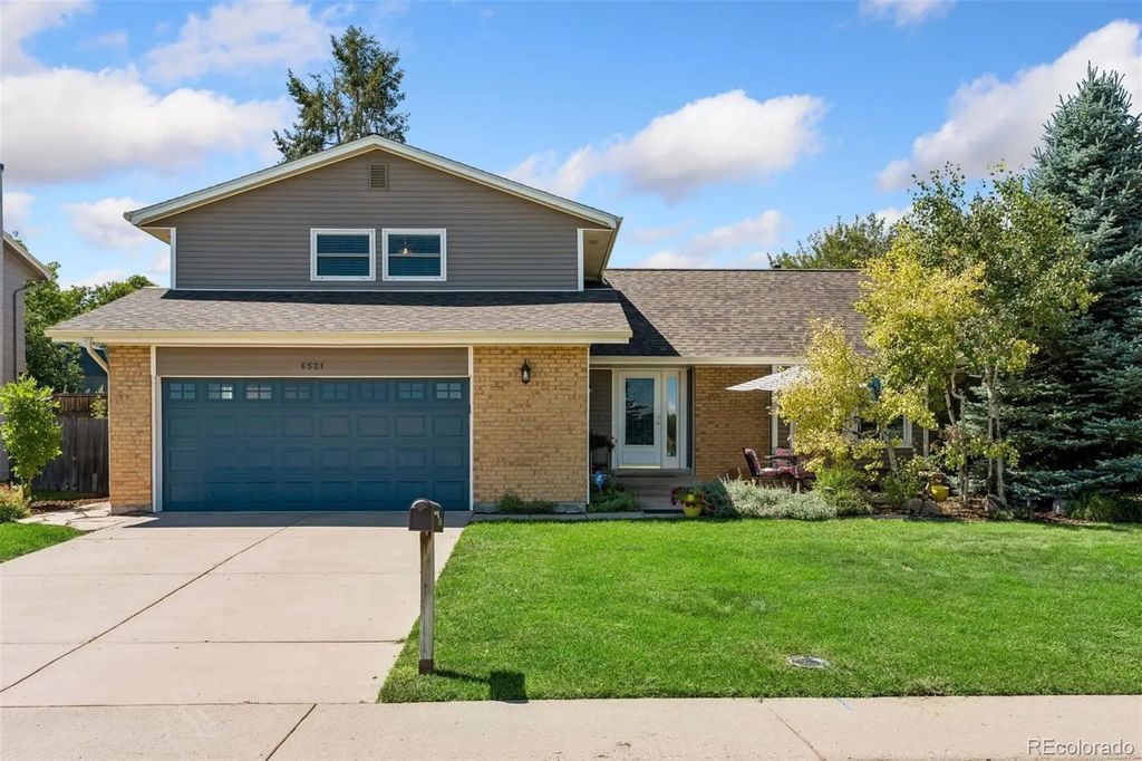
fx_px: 951
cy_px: 380
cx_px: 571
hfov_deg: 61.9
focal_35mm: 30
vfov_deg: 43.6
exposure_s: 1/640
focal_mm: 30
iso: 400
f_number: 9
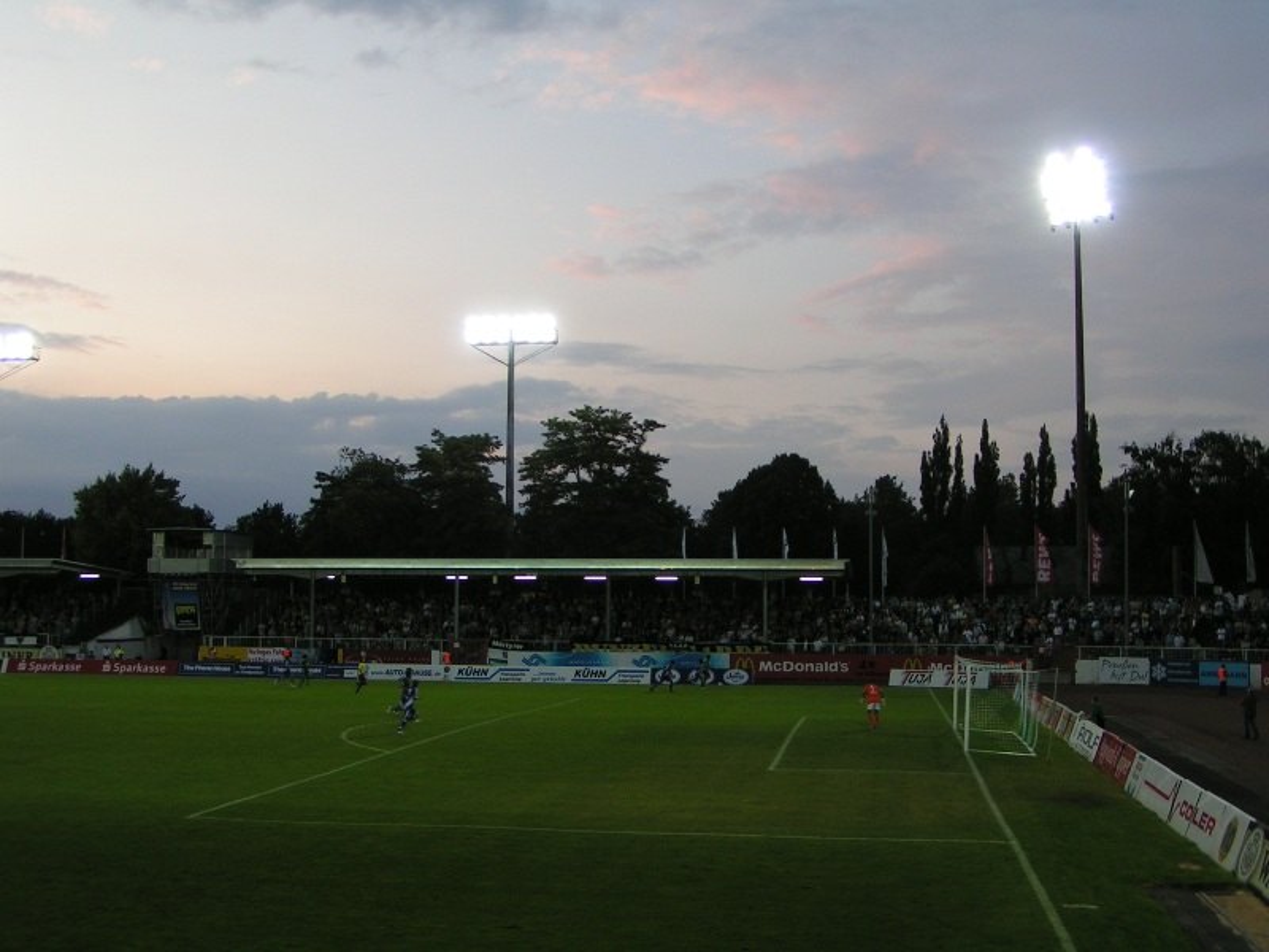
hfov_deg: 47.9
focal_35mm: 39
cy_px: 476
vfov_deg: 36.8
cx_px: 634
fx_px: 1430
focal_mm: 6
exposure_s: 1/60
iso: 50
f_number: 3.5
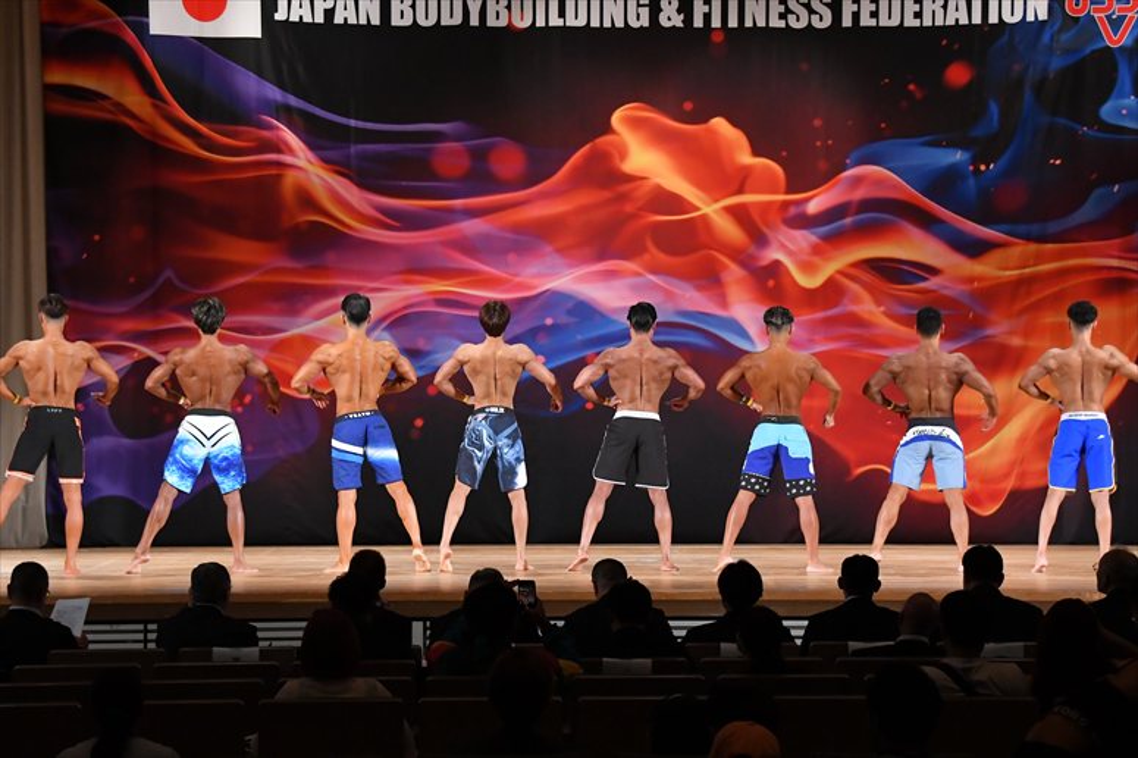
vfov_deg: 14.7
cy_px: 379
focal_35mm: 93
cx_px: 569
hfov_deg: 21.9
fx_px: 2938
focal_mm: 62
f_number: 5.6
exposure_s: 1/400
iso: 4000
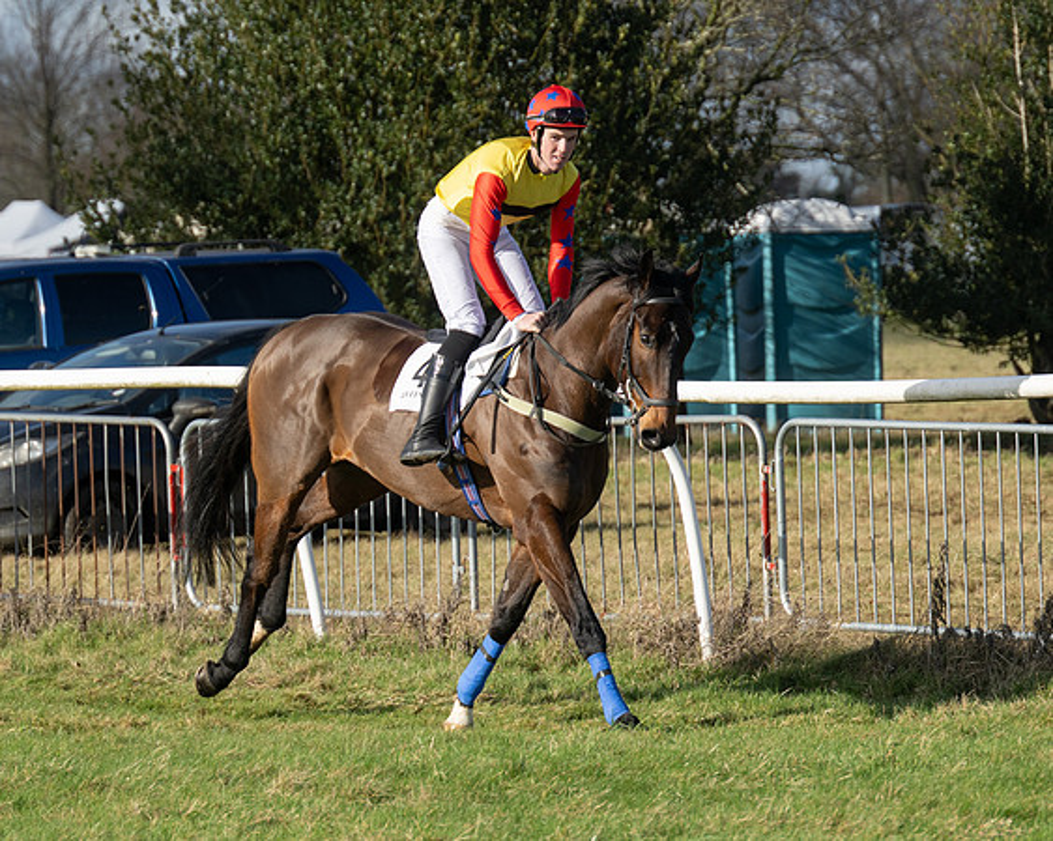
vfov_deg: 5.2
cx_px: 577
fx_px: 9197
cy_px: 352
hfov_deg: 6.6
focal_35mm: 295
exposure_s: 1/1250
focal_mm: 125
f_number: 4
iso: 100
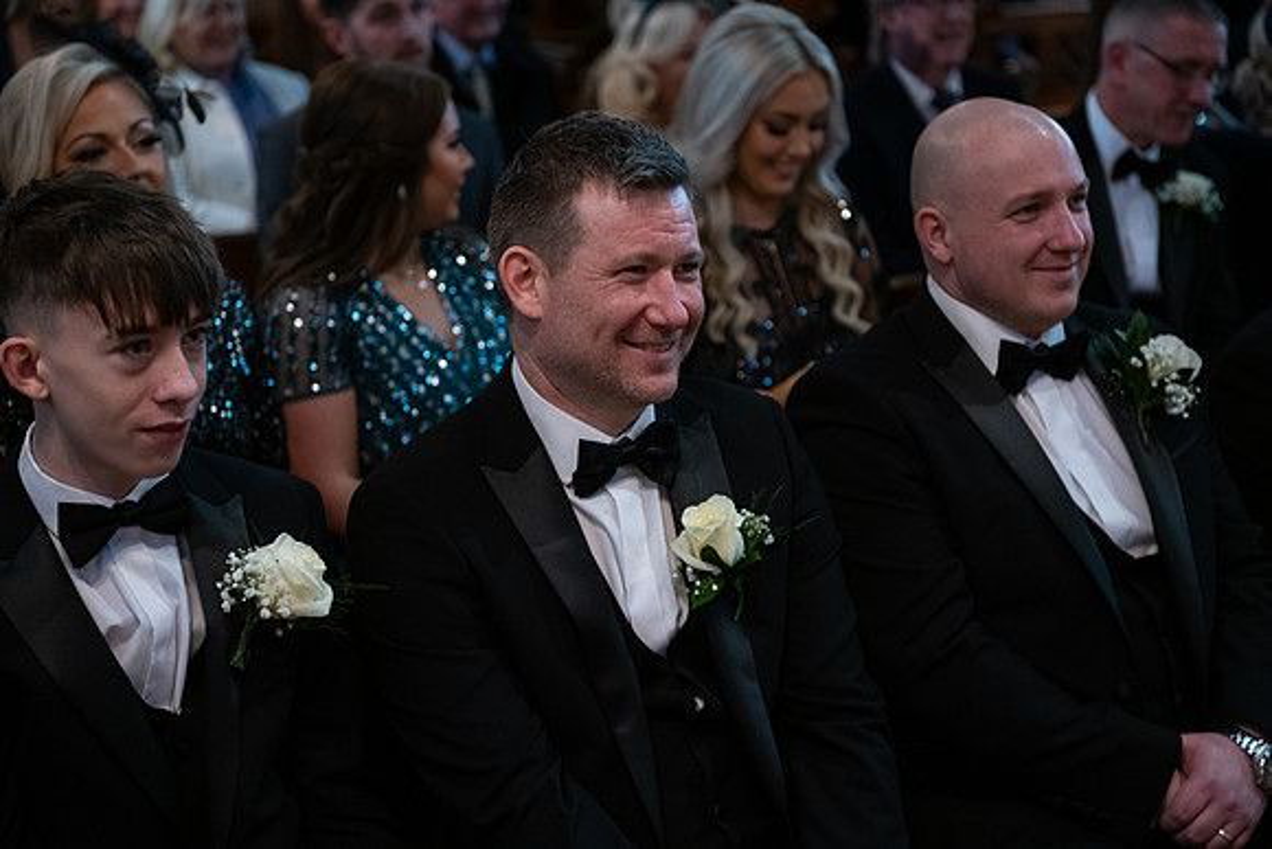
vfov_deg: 19.5
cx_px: 636
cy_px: 424
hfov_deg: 28.8
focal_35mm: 70
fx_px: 2474
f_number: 3.5
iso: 1250
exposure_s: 1/160
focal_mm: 70
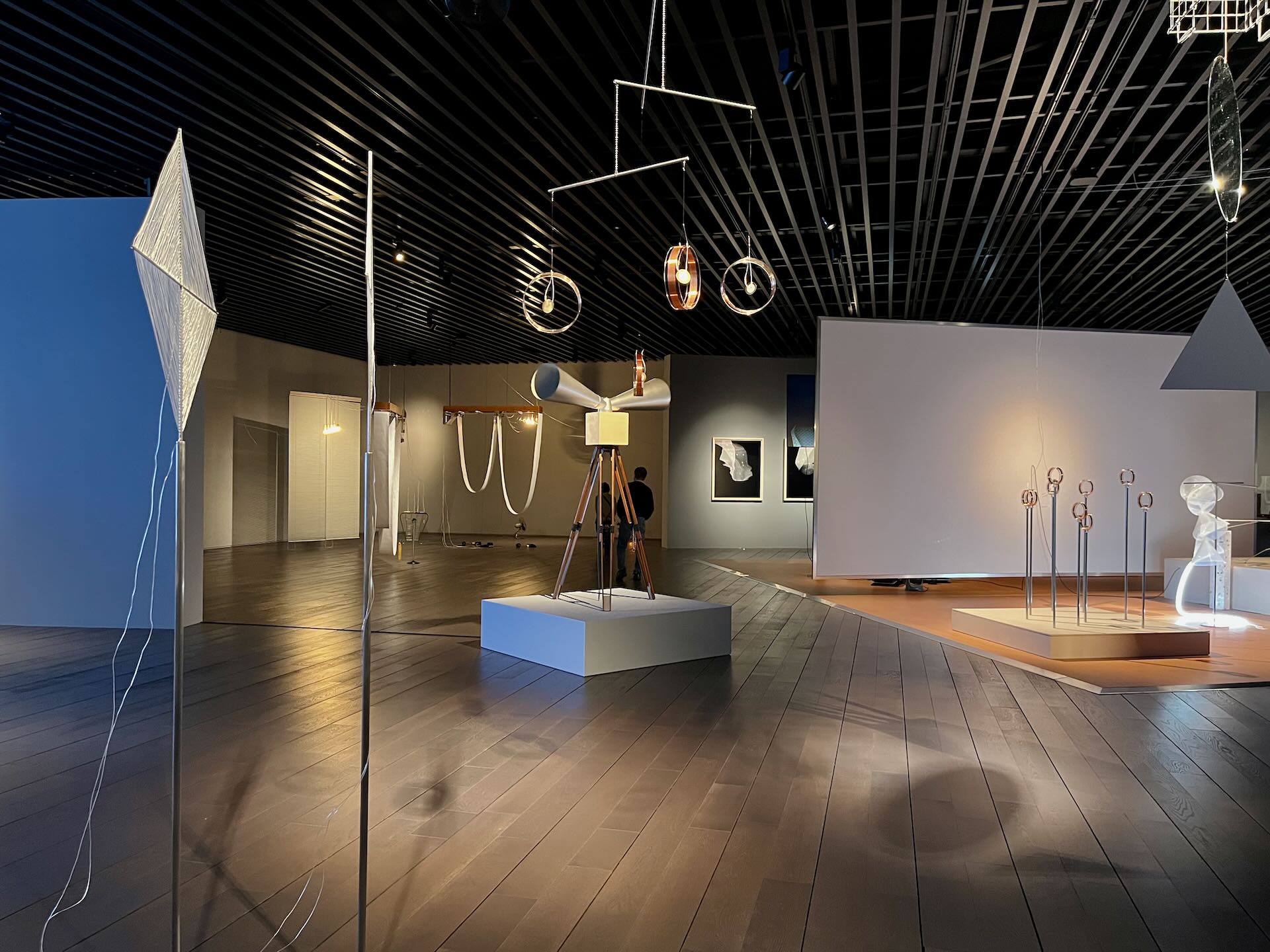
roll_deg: -0.5
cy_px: 476
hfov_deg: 67.3
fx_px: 954
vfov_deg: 53.1
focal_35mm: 26
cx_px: 635
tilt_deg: -0.6
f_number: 1.6
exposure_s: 1/30
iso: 500
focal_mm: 5.1
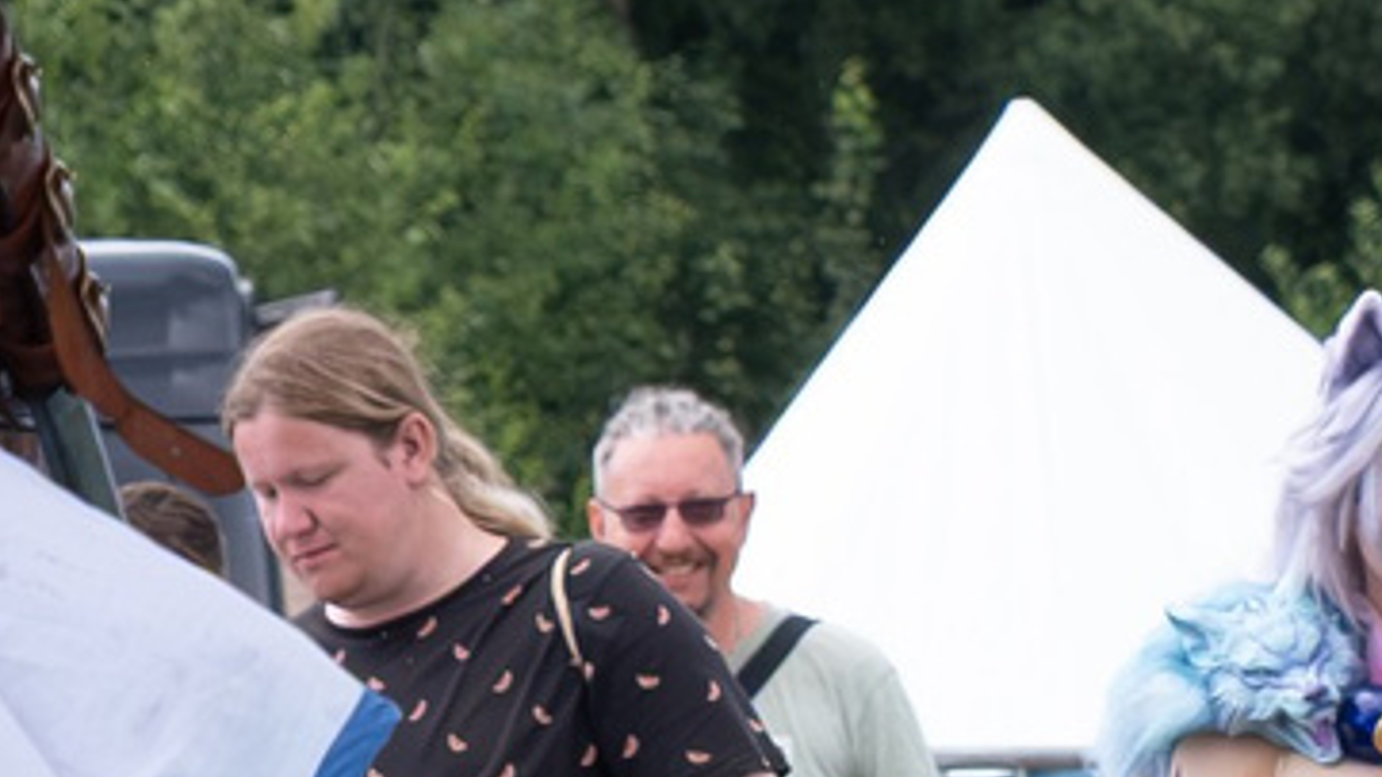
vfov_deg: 2.5
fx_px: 17442
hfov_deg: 4.5
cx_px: 1401
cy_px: -668
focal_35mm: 476
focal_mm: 42.7
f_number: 4
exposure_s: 1/800
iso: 1000
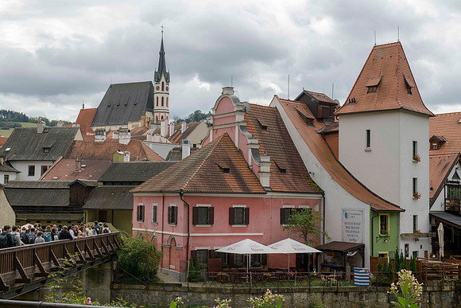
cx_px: 230
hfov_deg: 34.5
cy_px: 154
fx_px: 743
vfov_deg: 23.4
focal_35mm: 58
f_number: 7.1
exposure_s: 1/160
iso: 64
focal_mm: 58
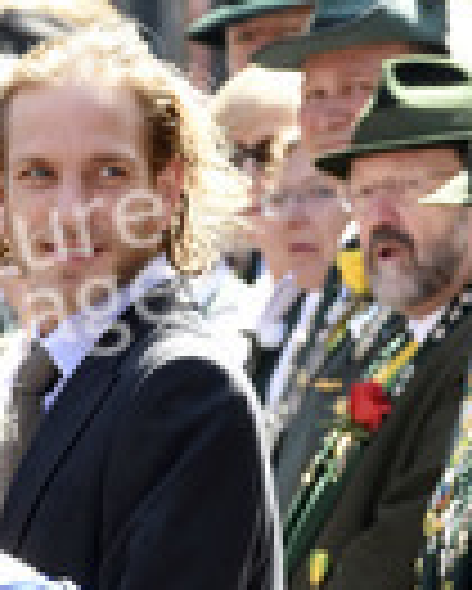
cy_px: 522
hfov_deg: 1.8
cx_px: 81
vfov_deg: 2.2
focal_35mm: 860
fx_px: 15000
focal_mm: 200
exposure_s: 1/400
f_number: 7.1
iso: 800
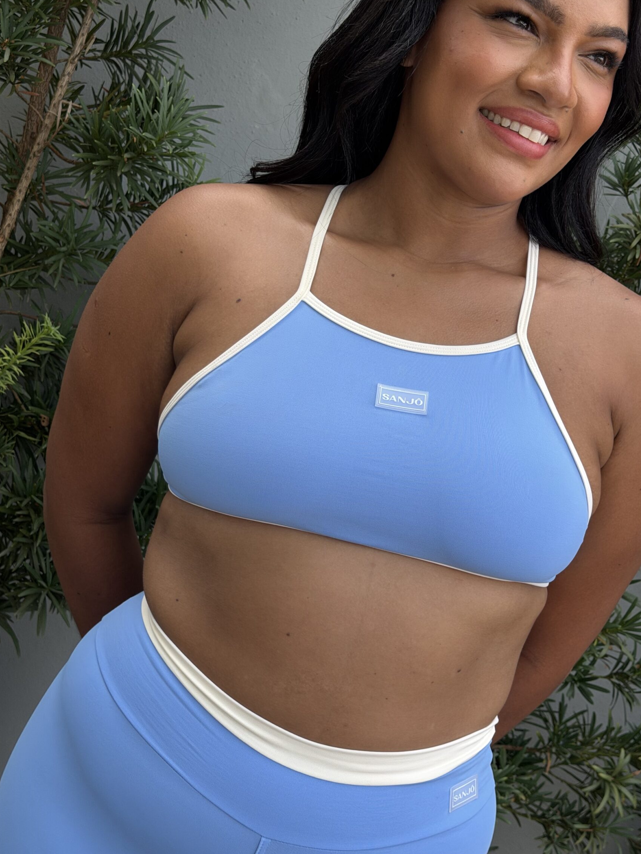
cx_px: 344
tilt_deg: -9.4
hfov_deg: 27.0
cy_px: 471
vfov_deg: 35.5
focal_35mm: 54
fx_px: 1333
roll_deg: -20.8
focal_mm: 6.76
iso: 64
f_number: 1.78
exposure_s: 1/1116
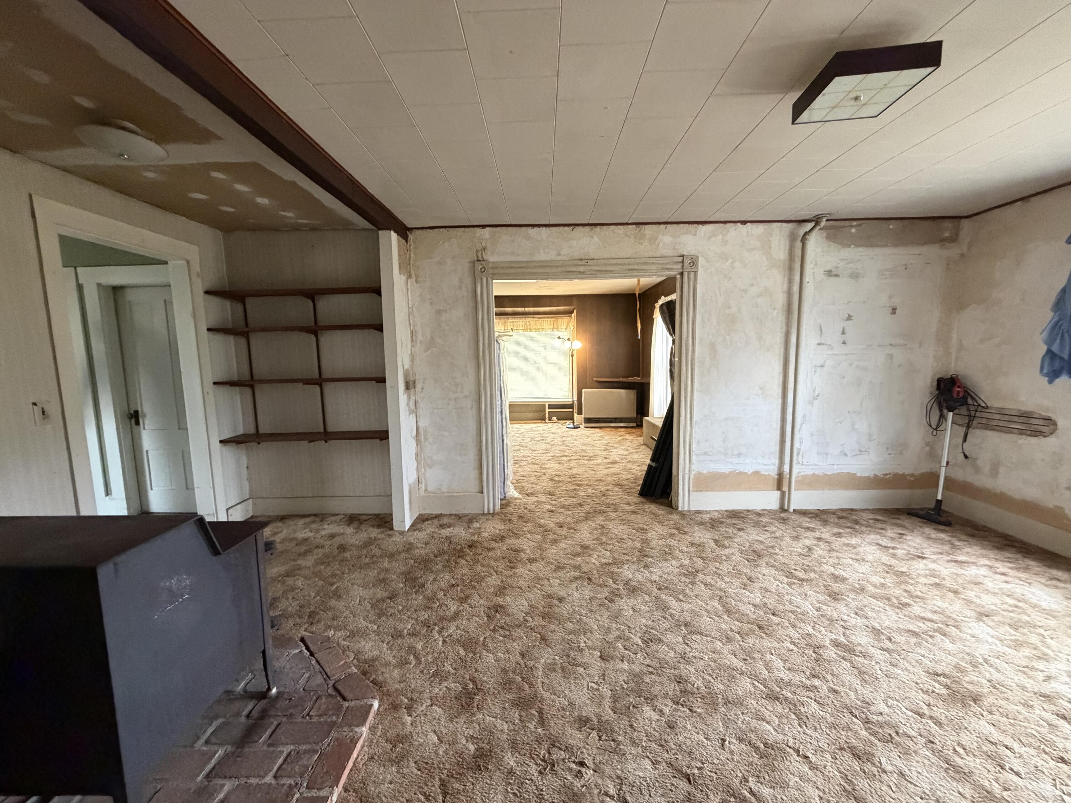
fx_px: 433
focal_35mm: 14
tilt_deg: -5.7
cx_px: 536
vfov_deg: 85.7
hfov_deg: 102.1
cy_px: 402
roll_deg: +2.1
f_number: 2.2
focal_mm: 2.22
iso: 640
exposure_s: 1/60
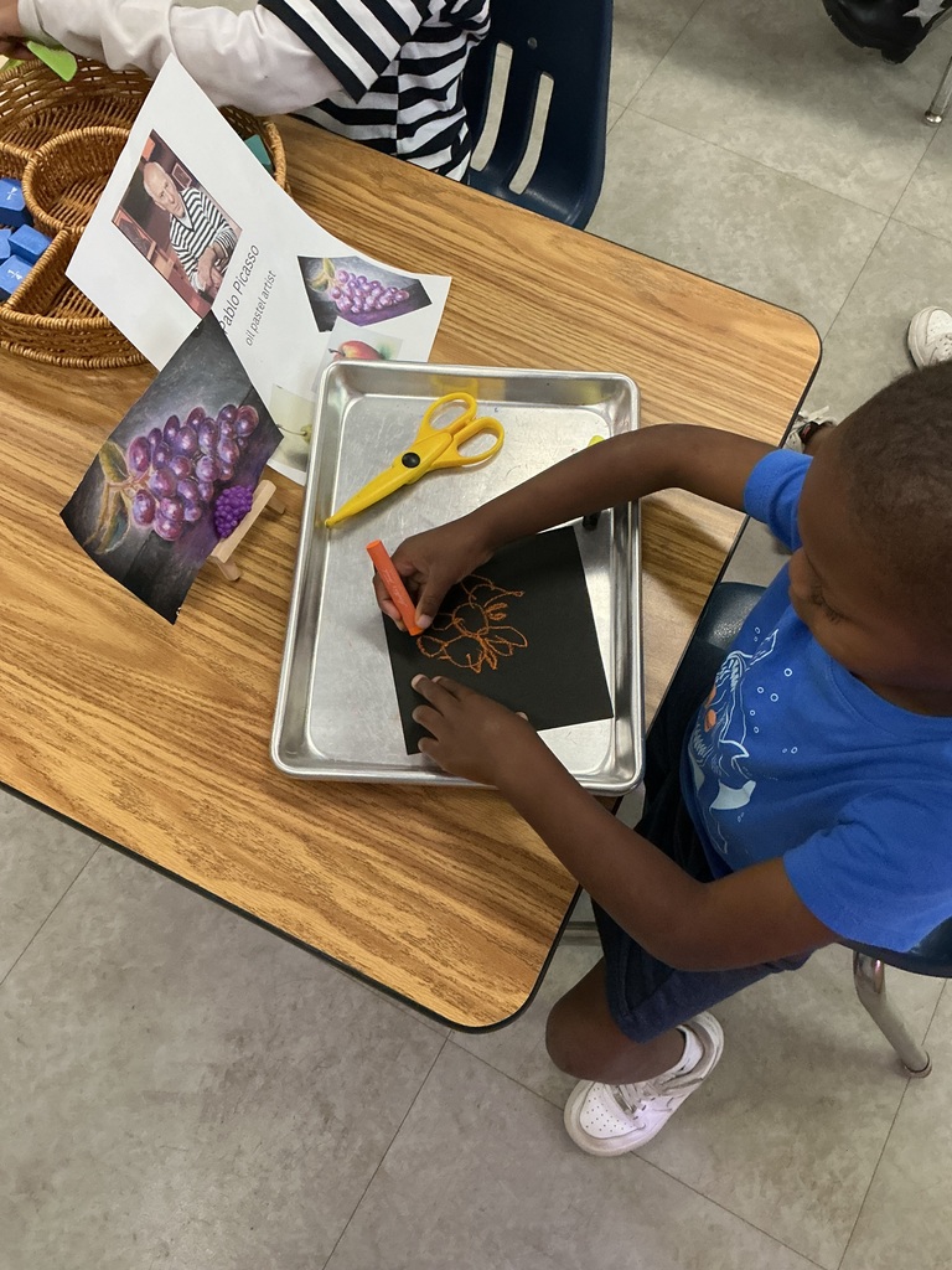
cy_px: 635
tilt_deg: -67.4
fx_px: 1063
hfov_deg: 48.2
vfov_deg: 61.7
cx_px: 476
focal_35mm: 29
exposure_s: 1/60
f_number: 1.8
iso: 250
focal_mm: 3
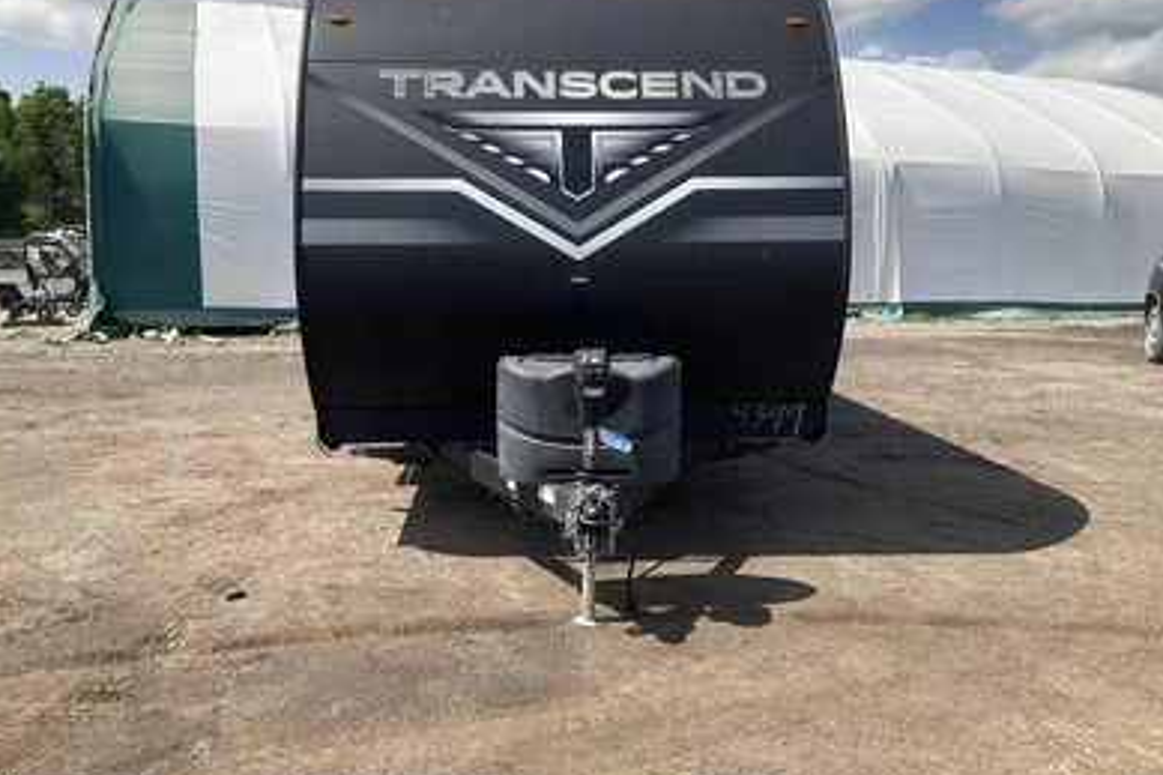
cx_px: 571
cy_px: 356
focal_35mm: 31
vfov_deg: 42.3
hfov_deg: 60.3
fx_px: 1001
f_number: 1.8
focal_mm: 3
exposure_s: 1/1311
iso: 25
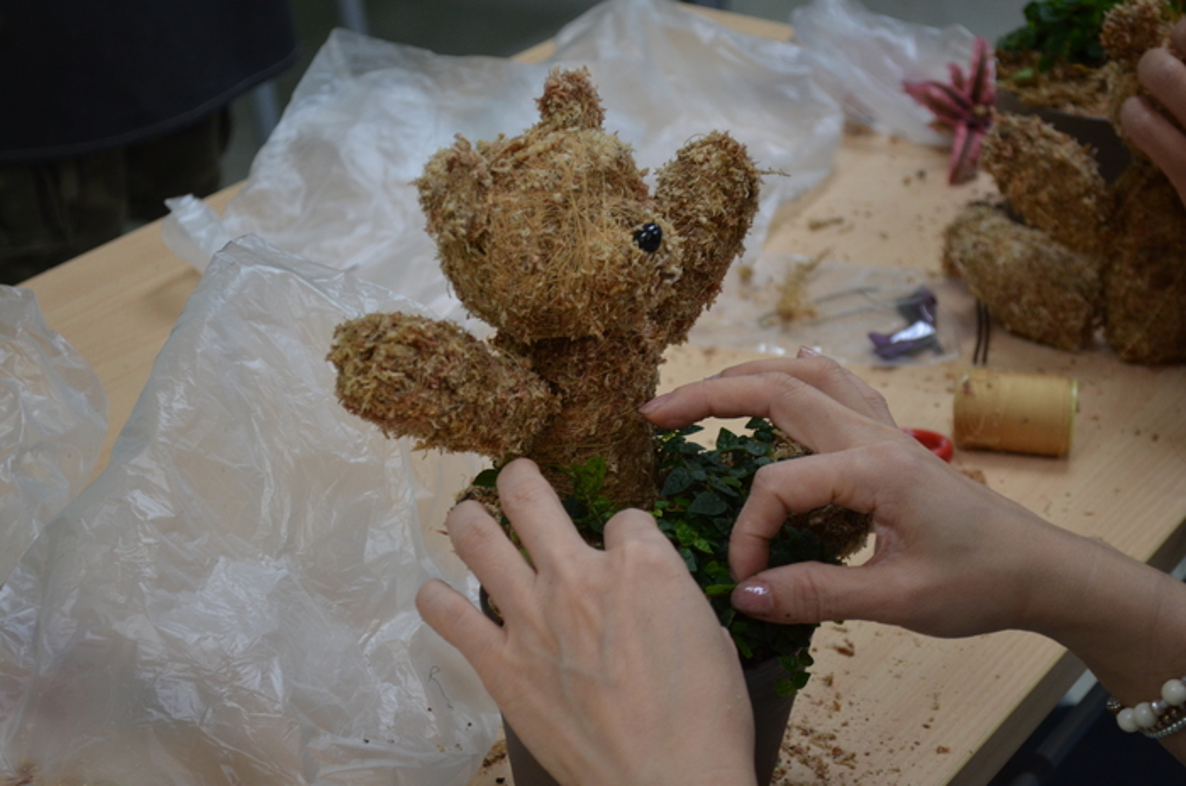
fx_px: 2713
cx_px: 593
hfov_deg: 24.7
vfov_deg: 16.5
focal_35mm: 82
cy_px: 393
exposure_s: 1/125
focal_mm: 55
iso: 800
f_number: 6.3
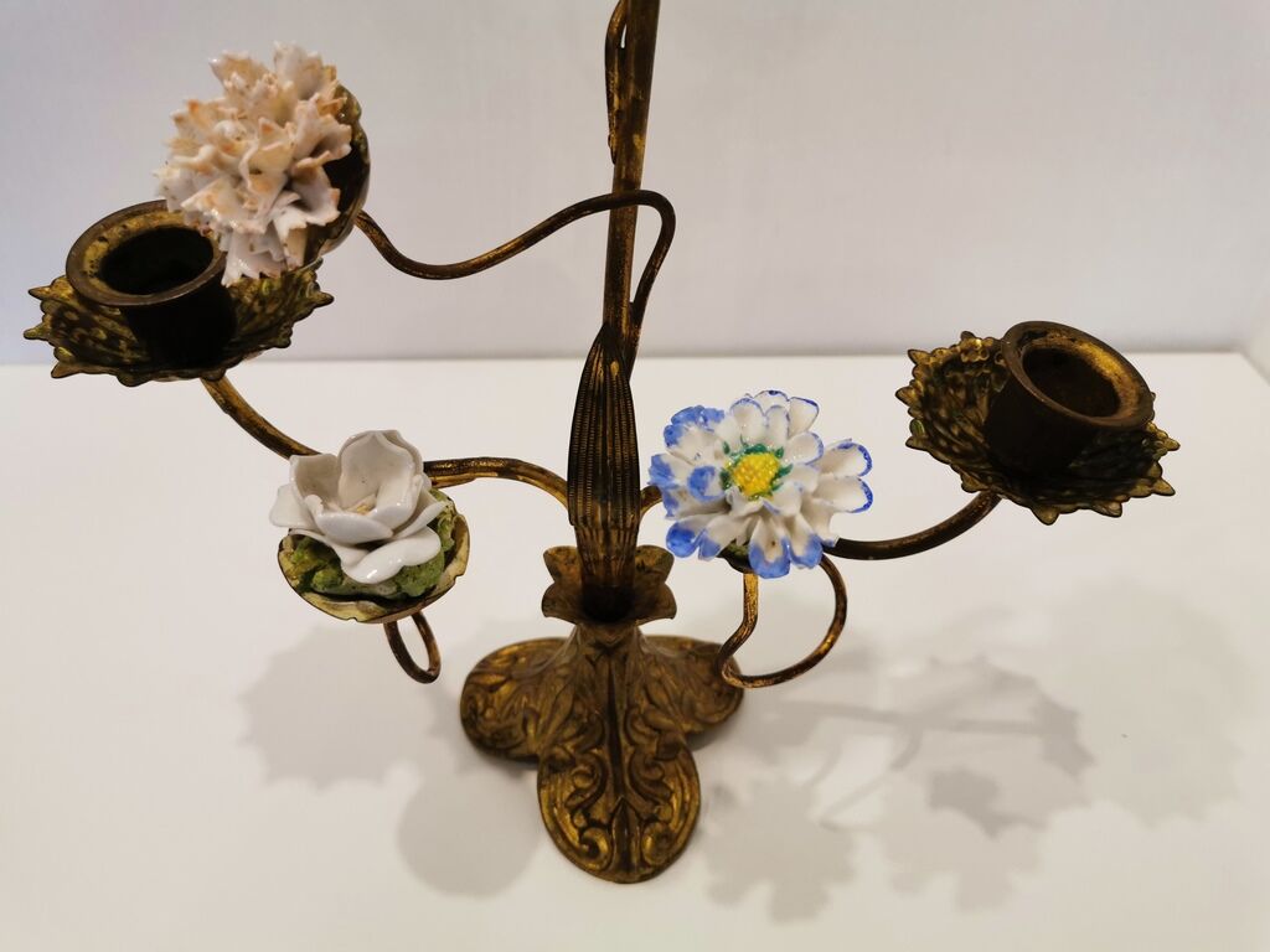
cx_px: 635
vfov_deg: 51.4
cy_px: 476
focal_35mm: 27
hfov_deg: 65.3
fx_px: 991
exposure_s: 1/100
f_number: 1.8
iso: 200
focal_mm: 5.58
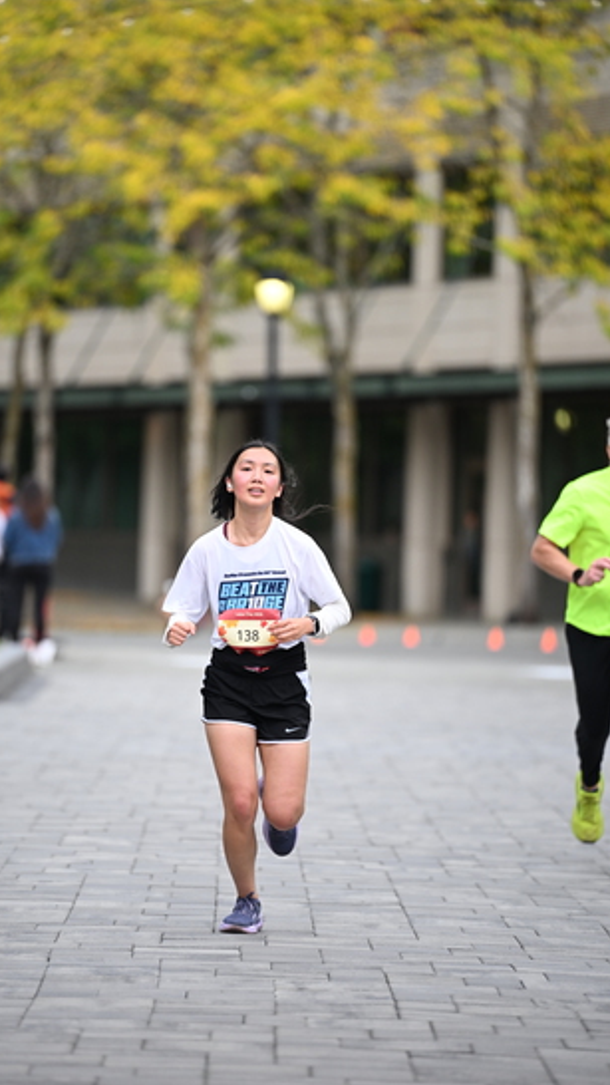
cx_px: 273
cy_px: 541
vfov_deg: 10.2
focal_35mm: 211
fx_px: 6069
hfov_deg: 5.8
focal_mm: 200
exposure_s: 1/1600
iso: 640
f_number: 2.8
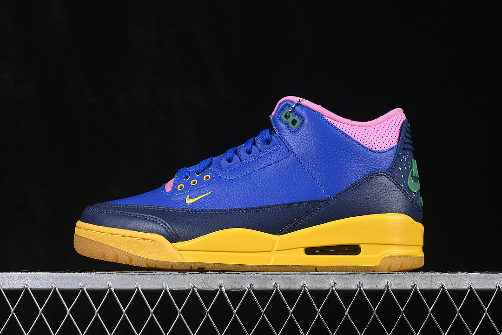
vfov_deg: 18.2
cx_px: 251
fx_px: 1046
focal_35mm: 75
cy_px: 168
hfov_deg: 27.0
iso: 160
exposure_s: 1/80
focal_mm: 50
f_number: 8
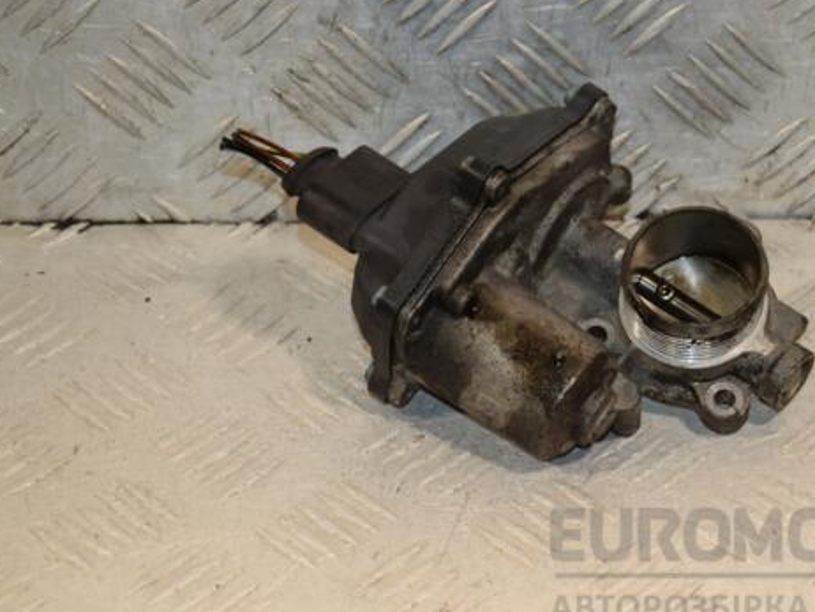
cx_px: 517
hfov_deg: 15.0
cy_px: 300
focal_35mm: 131
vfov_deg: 11.3
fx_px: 3086
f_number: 6.3
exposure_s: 1/200
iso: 800
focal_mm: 70
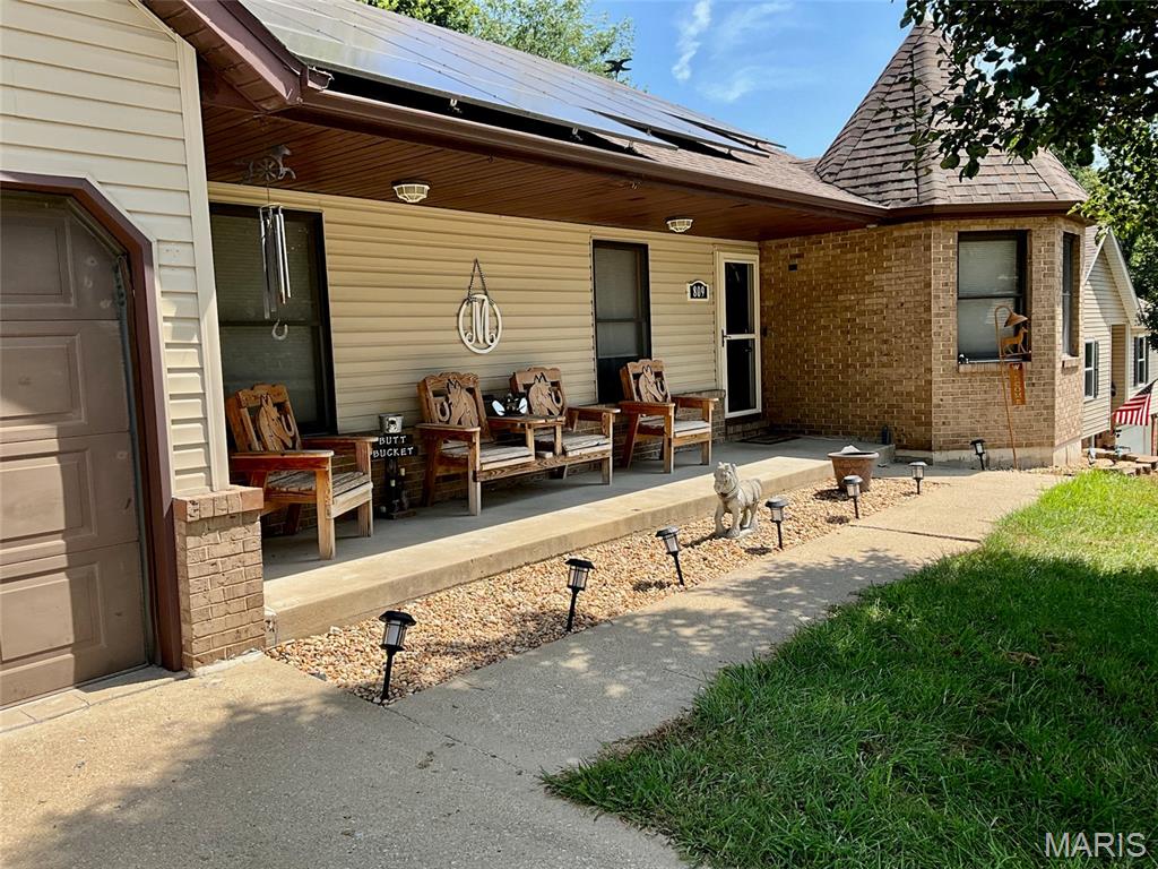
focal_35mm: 29
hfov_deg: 61.7
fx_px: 970
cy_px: 434
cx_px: 579
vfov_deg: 48.2
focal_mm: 3
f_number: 1.8
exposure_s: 1/898
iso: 25
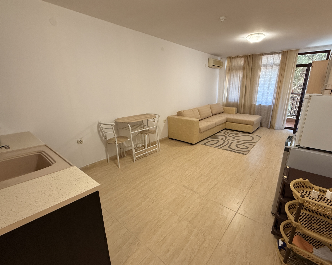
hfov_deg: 92.5
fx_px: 157
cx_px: 189
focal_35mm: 16
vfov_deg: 80.4
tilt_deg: -16.5
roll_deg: -0.1
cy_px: 135
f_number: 2.2
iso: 200
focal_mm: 2.22
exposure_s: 1/50
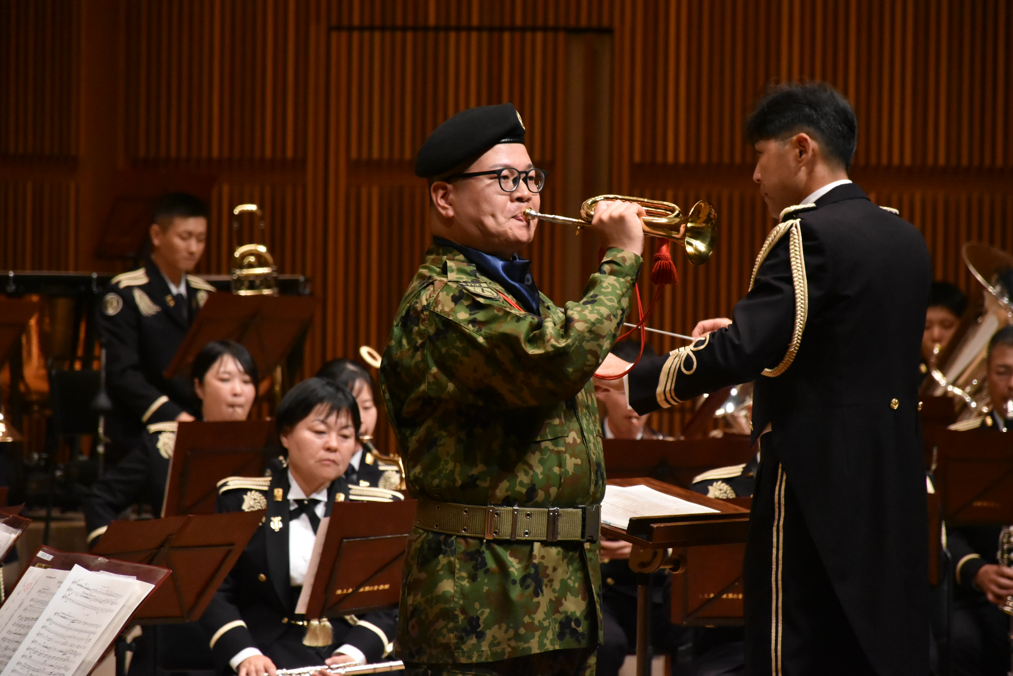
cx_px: 506
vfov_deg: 6.5
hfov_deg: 9.8
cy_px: 338
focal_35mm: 210
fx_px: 5910
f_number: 5.6
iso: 4000
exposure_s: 1/160
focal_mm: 140
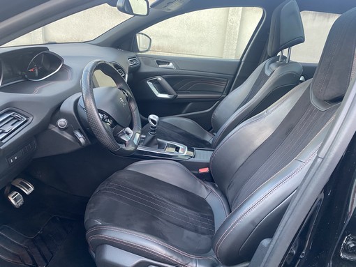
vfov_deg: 53.1
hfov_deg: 67.3
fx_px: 268
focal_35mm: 26
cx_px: 178
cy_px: 134
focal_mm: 4.25
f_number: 1.8
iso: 200
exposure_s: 1/60
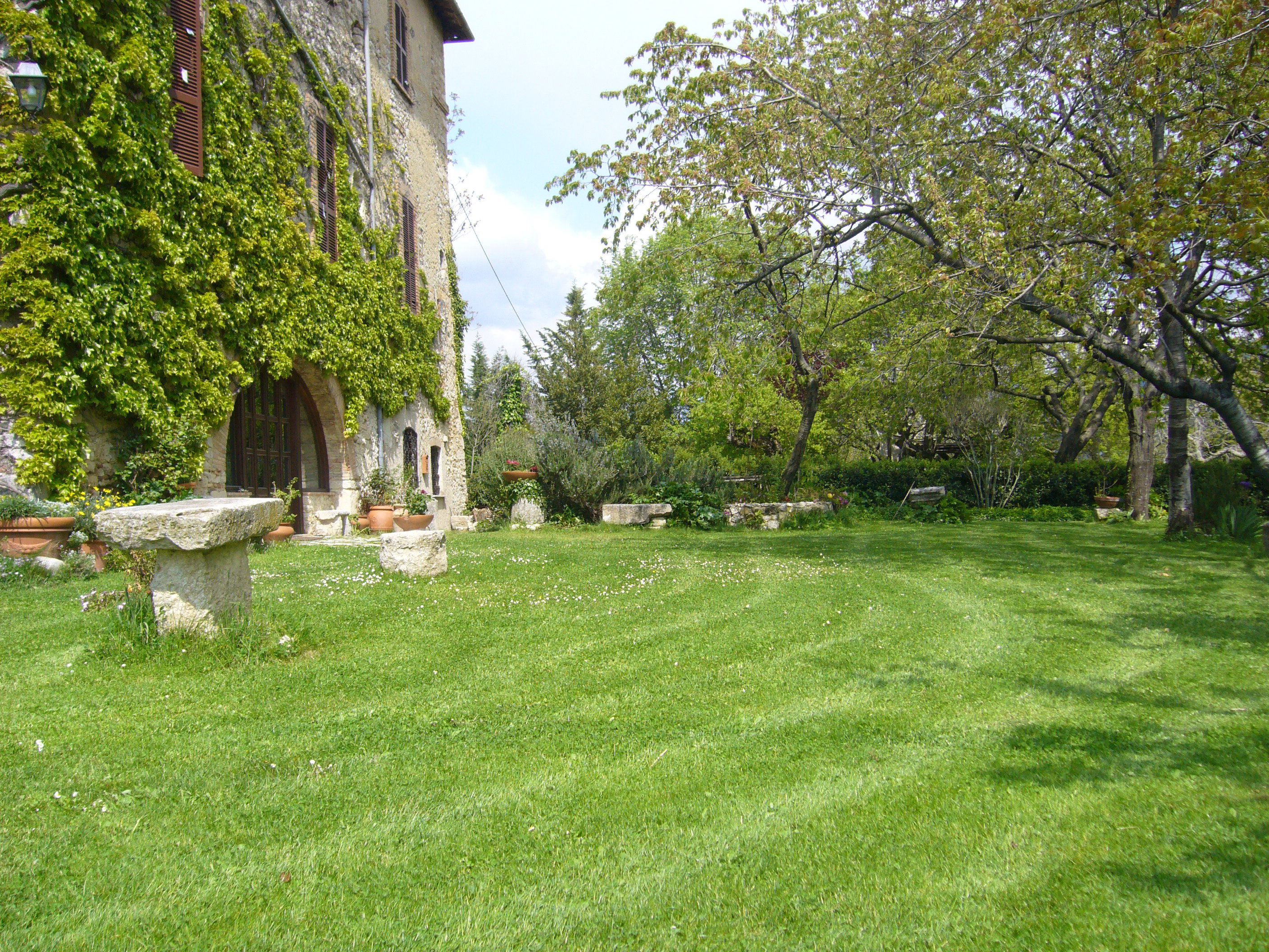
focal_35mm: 35
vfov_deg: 40.7
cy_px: 476
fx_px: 1283
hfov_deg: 52.6
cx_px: 634
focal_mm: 5.8
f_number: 5.6
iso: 80
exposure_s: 1/250
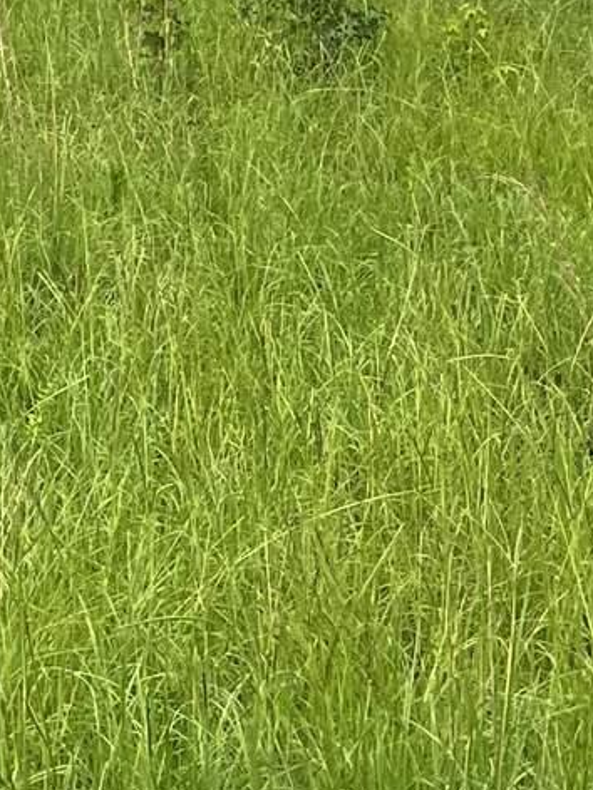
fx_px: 2901
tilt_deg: -1.0
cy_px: -592
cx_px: 119
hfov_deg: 11.6
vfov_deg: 13.9
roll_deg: +0.2
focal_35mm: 127
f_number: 1.6
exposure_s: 1/1294
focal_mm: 5.1
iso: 50
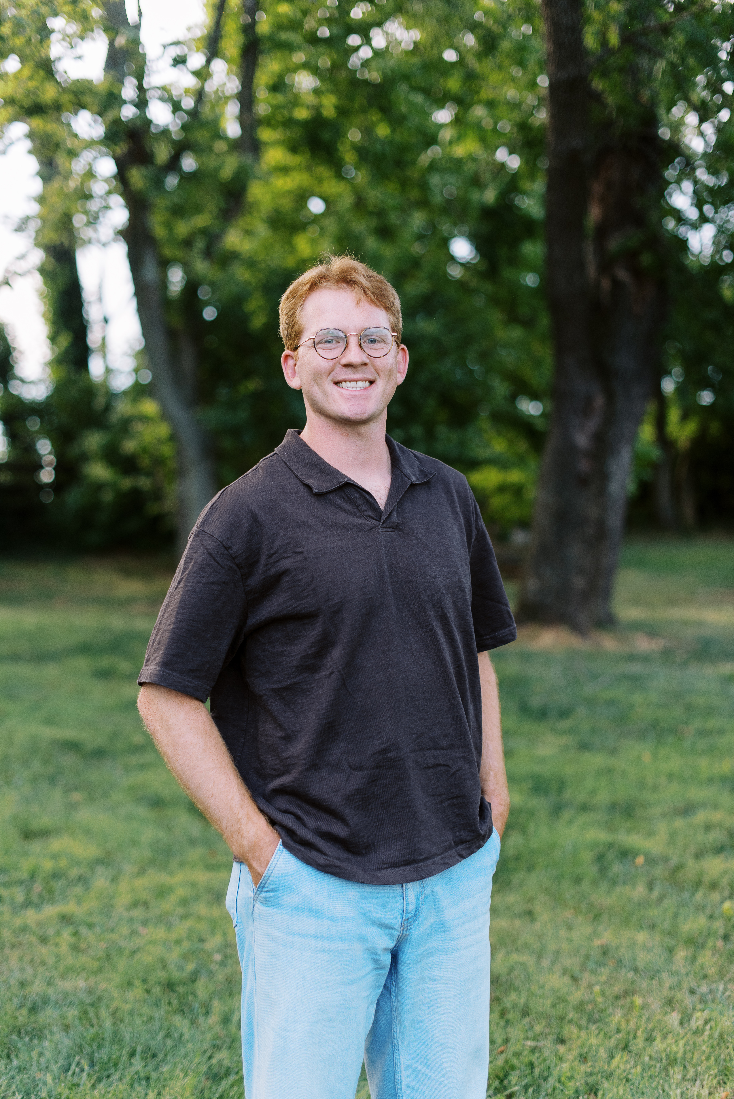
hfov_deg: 27.0
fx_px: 1528
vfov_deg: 39.6
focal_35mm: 50
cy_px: 550
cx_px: 367
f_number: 2
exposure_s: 1/800
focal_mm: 50
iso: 250
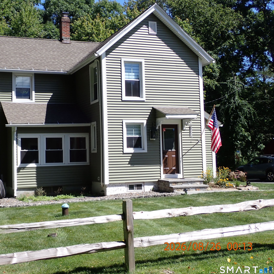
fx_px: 439
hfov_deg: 34.3
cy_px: 137
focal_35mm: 49
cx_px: 90
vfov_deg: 34.7
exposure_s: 1/500
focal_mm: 7.31
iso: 100
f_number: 4
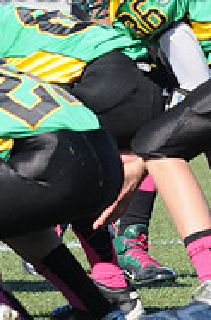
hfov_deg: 1.0
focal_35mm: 1404
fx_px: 12412
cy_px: -93
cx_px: 191
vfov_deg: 1.5
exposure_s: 1/500
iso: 200
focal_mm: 300
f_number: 7.1
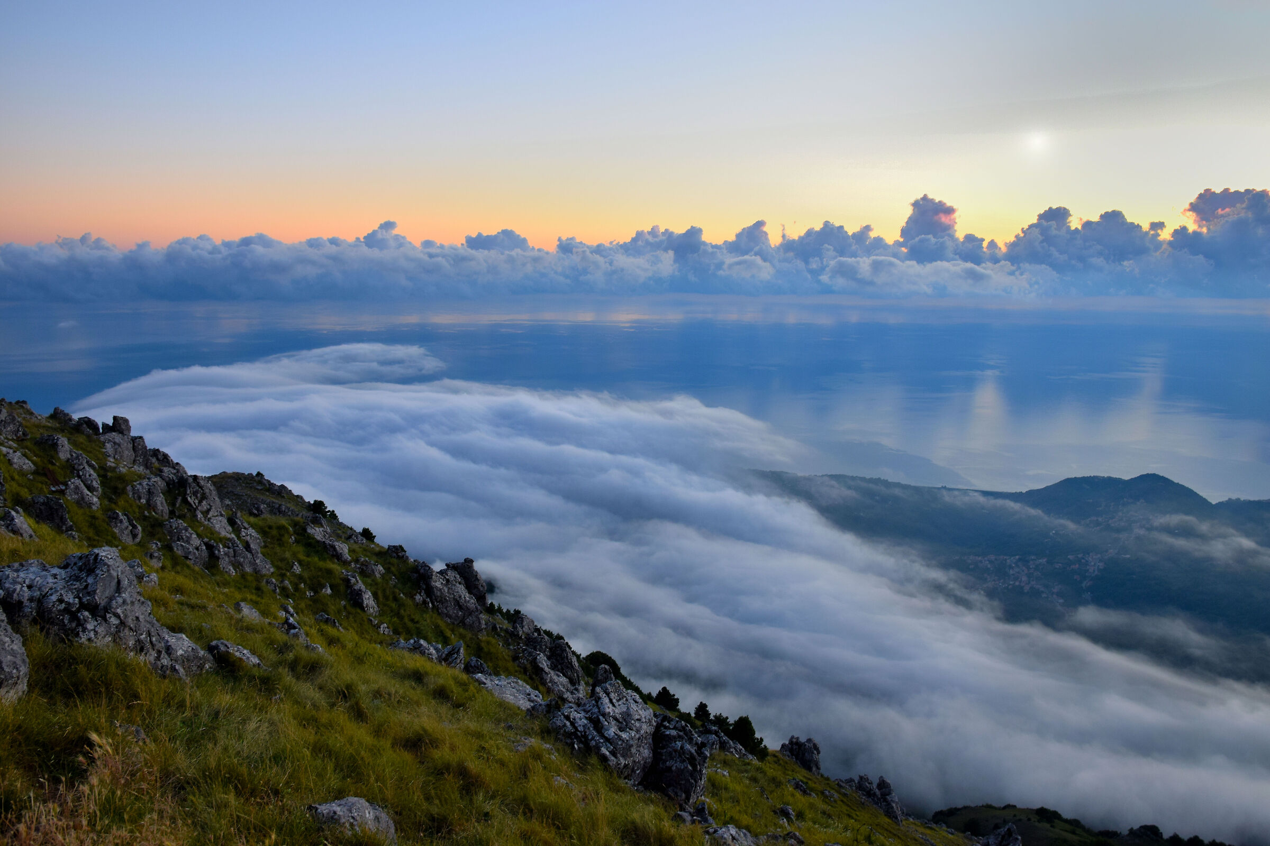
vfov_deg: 53.1
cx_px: 635
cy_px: 423
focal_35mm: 24
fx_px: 847
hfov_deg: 73.7
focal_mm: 16
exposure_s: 1/40
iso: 200
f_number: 6.3
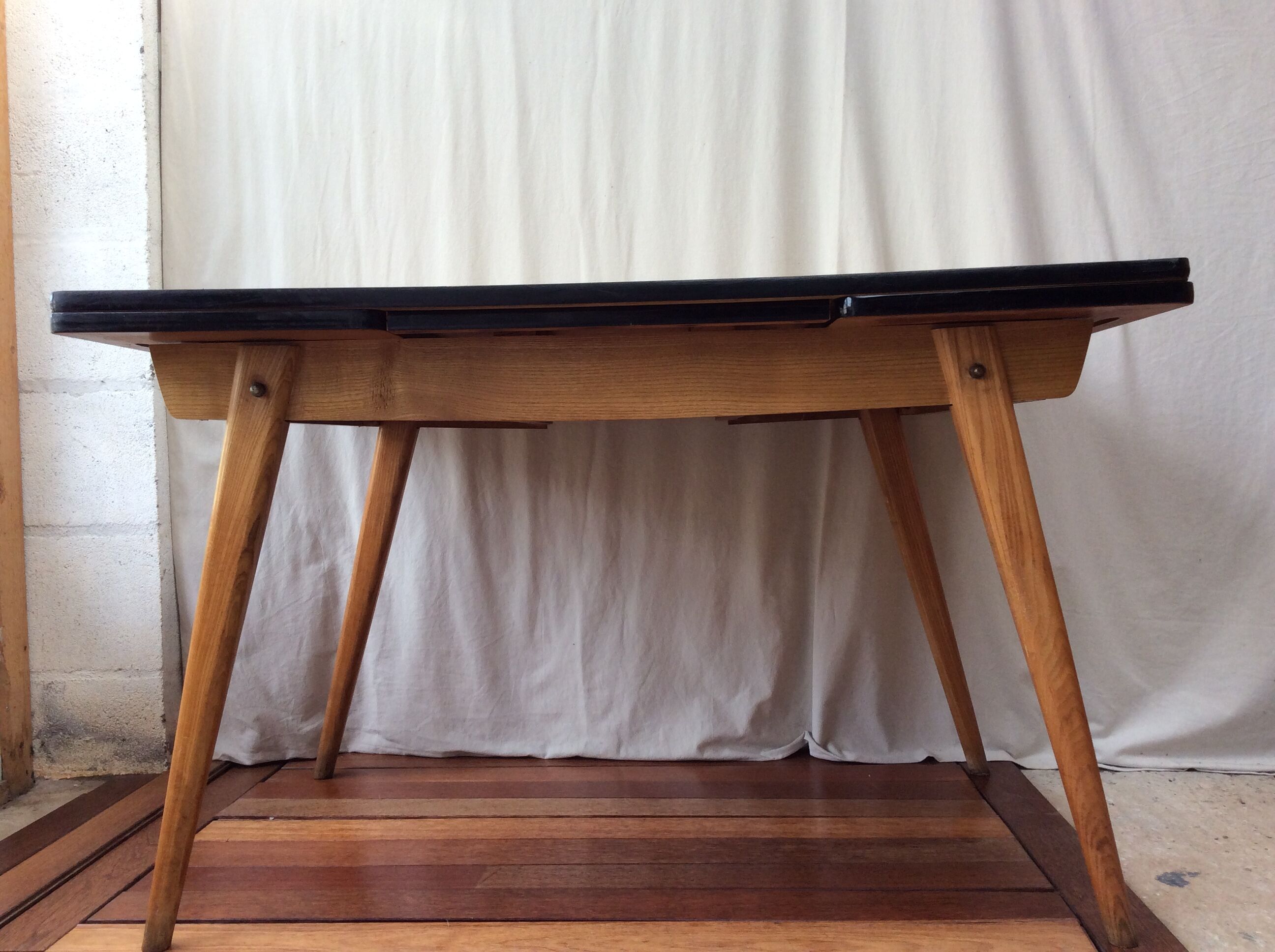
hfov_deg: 56.9
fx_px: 1177
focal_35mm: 32
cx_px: 638
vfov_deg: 44.1
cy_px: 476
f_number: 2.4
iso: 40
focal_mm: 3.3
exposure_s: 1/100
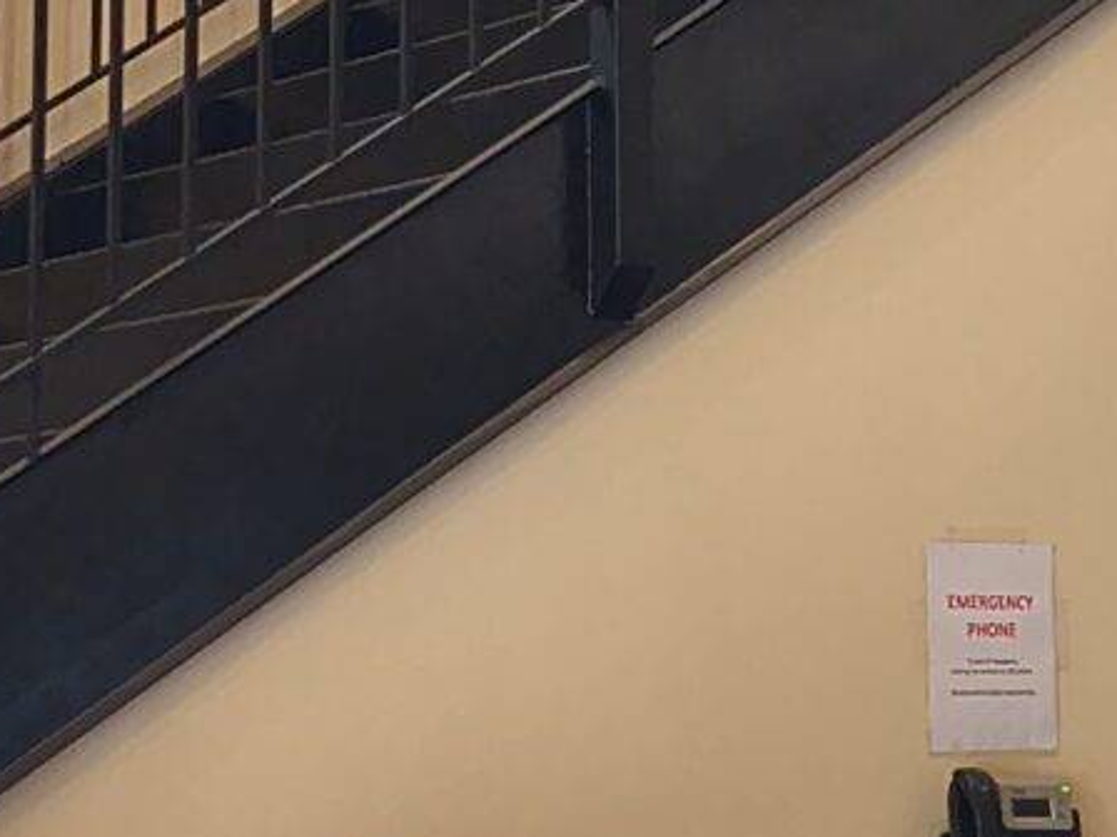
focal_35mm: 143
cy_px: 157
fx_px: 4614
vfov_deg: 10.3
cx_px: 643
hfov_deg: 13.8
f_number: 1.7
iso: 710
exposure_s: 1/120
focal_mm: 4.68
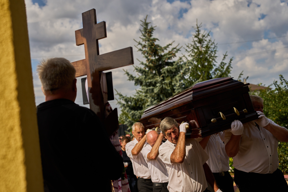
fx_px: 280
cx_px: 144
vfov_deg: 37.8
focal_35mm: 35
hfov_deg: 54.4
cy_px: 96
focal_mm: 35
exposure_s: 1/12800
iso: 100
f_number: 2.2
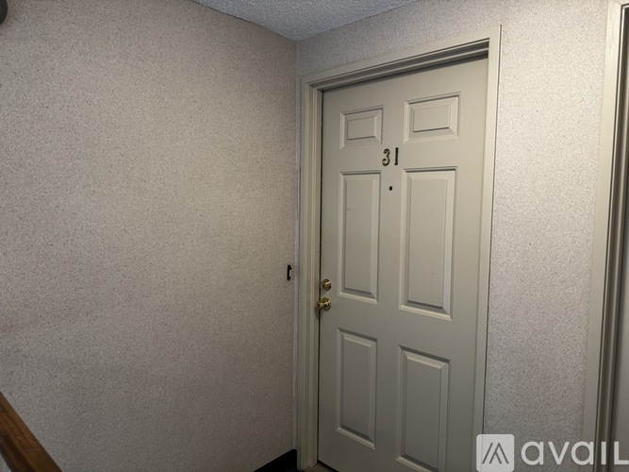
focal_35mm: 24
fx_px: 436
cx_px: 314
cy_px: 236
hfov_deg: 71.6
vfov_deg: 56.8
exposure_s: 1/60
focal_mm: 6.76
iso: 250
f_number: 1.78
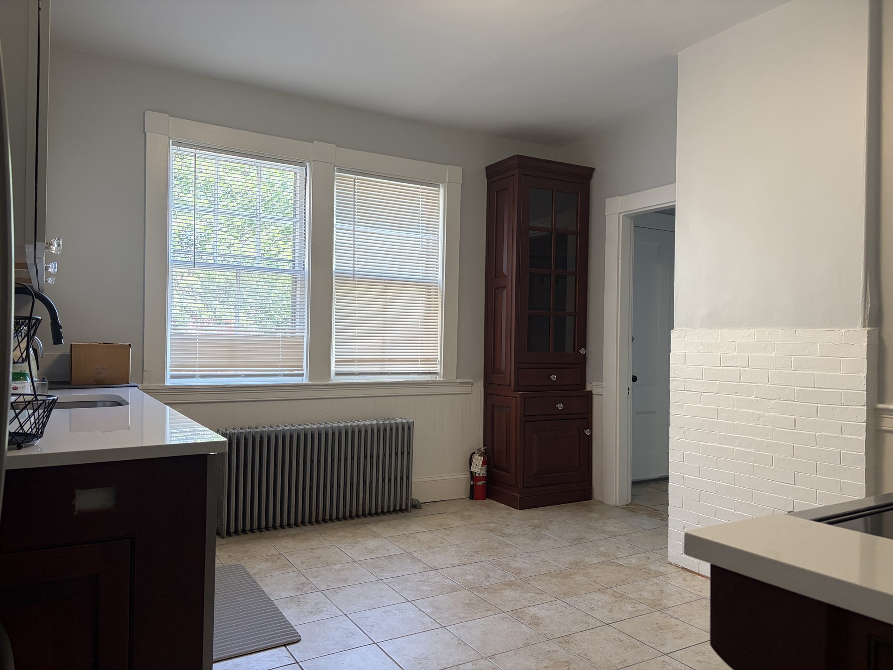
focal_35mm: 26
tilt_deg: -0.8
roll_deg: -0.6
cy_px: 335
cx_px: 446
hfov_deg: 67.3
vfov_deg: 53.1
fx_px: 671
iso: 125
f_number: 1.6
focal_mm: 5.96
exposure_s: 1/120
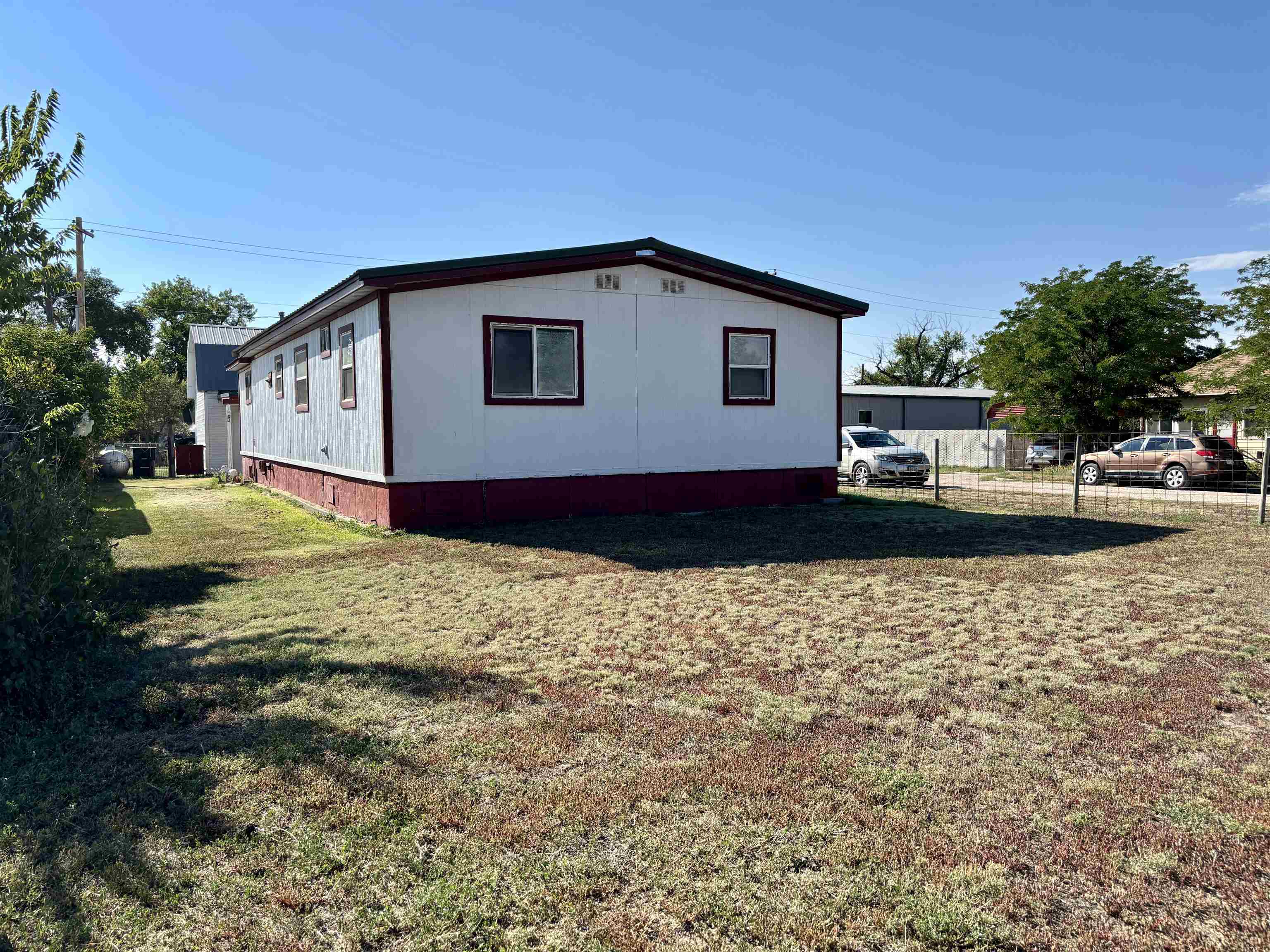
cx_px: 635
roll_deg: +0.4
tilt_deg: -3.6
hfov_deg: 67.3
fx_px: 954
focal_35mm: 26
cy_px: 476
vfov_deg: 53.1
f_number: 1.6
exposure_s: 1/3788
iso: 50
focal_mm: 5.96
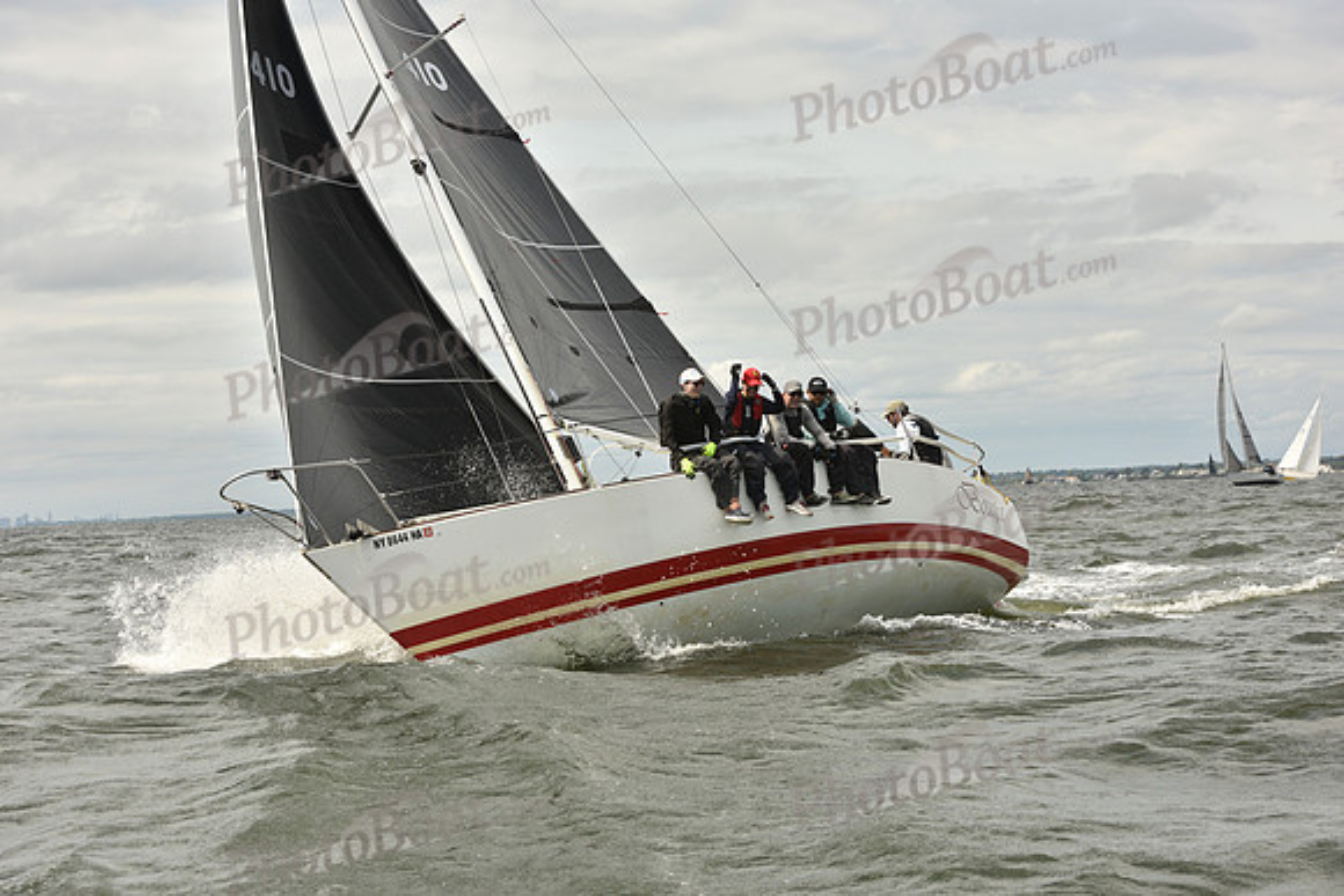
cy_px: 448
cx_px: 672
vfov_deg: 19.5
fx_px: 2614
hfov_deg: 28.8
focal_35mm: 70
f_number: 9
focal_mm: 70
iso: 250
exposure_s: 1/800
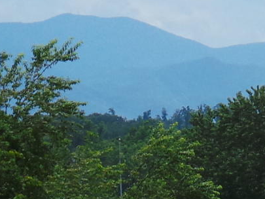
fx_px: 5284
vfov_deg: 2.2
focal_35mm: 690
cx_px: 159
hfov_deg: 2.9
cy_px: 106
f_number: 4.2
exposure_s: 1/800
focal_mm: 25.2
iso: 100
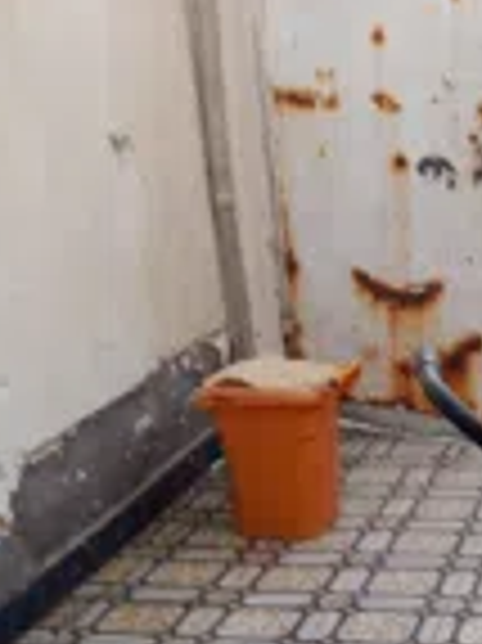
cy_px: 662
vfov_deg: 27.2
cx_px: 631
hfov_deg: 20.0
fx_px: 1246
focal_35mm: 67
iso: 349
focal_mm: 5.24
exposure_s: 1/50
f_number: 1.7
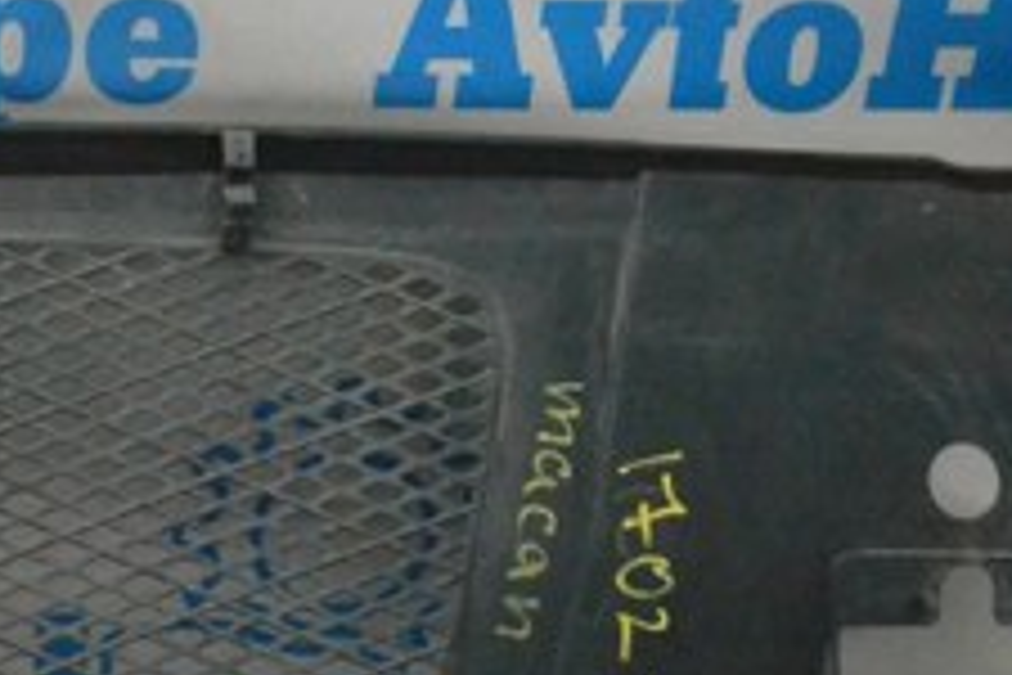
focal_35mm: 94
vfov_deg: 14.5
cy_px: 284
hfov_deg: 20.6
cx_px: -126
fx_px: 2642
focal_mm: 22
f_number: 10
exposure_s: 1/160
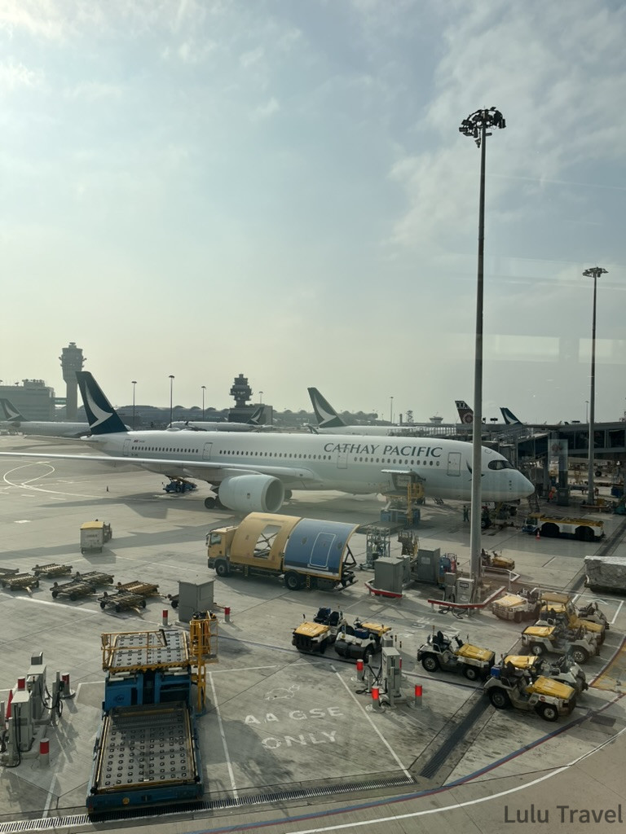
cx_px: 313
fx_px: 627
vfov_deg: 67.3
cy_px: 417
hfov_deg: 53.1
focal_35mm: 26
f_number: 1.6
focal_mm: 5.1
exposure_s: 1/5076
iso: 50
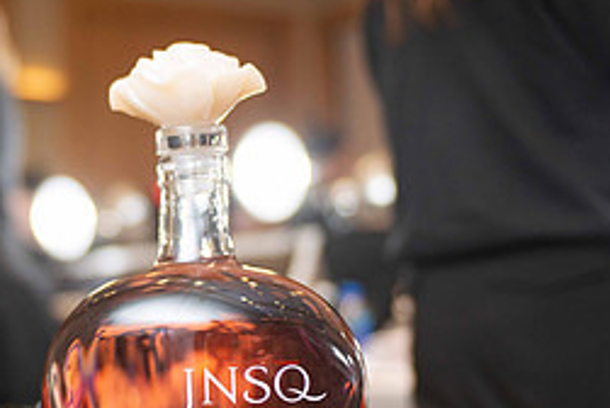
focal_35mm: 91
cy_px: 221
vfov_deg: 15.1
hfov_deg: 21.8
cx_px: 50
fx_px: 1544
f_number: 2.8
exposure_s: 1/200
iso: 500
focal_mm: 38
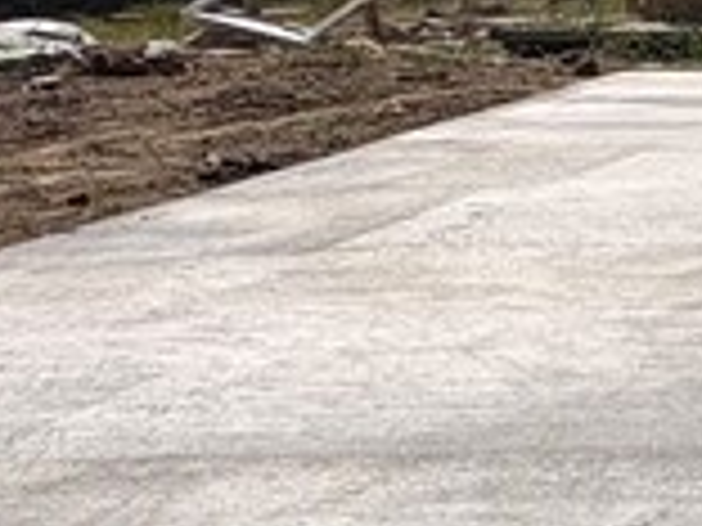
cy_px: 99
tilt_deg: -5.9
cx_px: 1593
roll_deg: +0.2
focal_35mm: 92
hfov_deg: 15.0
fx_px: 1866
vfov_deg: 15.9
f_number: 2.2
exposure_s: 1/2985
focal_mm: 2.22
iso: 50
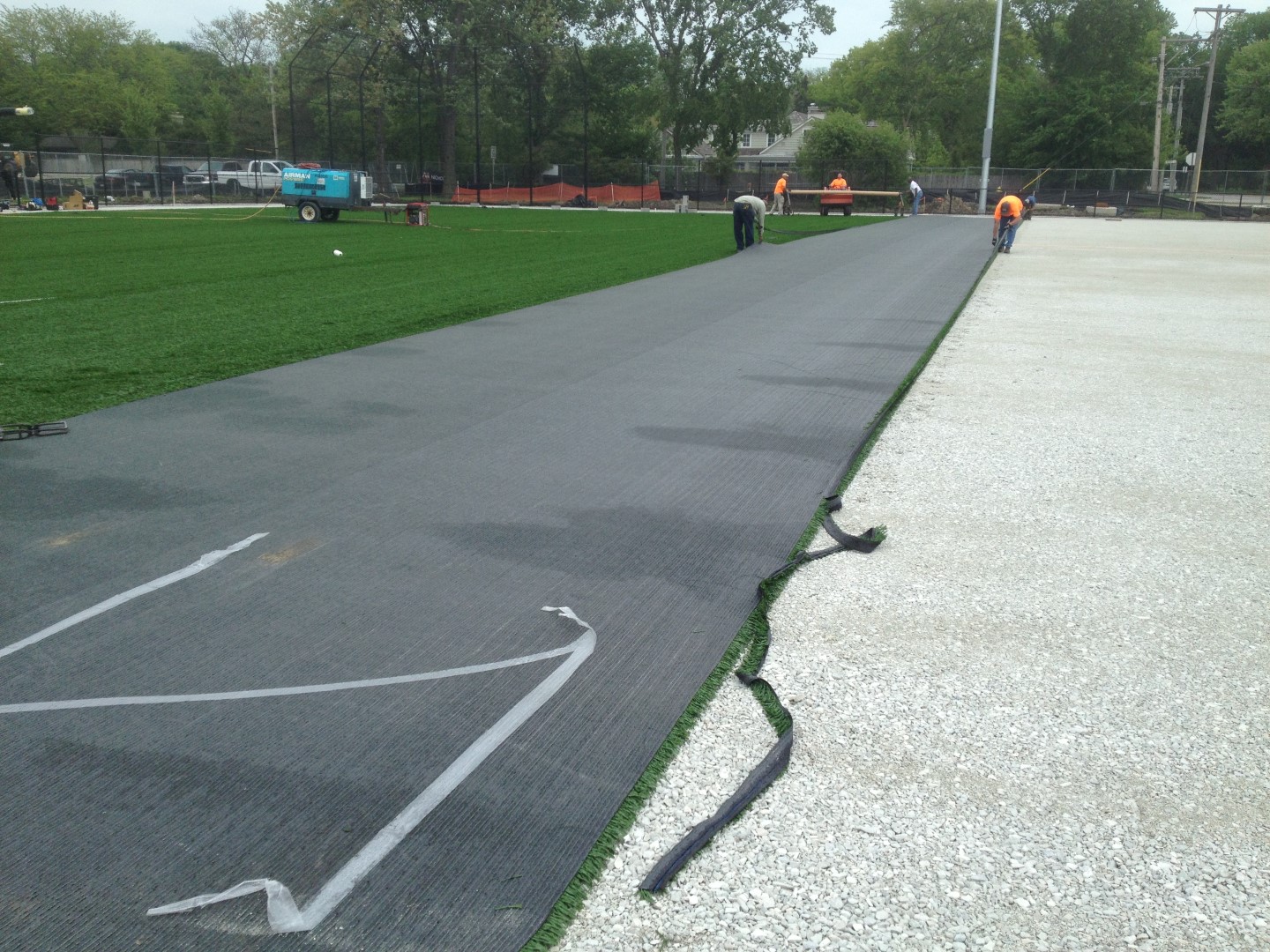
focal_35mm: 35
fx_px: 1284
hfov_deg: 52.6
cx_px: 635
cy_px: 476
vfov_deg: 40.7
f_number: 2.4
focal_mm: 4.28
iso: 50
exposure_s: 1/635
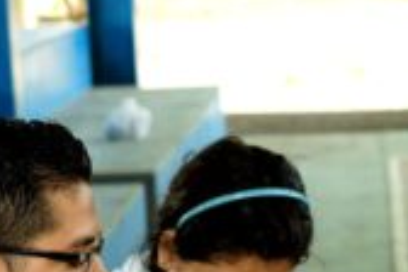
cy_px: 457
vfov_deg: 5.9
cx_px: 403
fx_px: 2595
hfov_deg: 8.9
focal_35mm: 229
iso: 100
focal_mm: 50
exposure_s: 1/60
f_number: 4.5
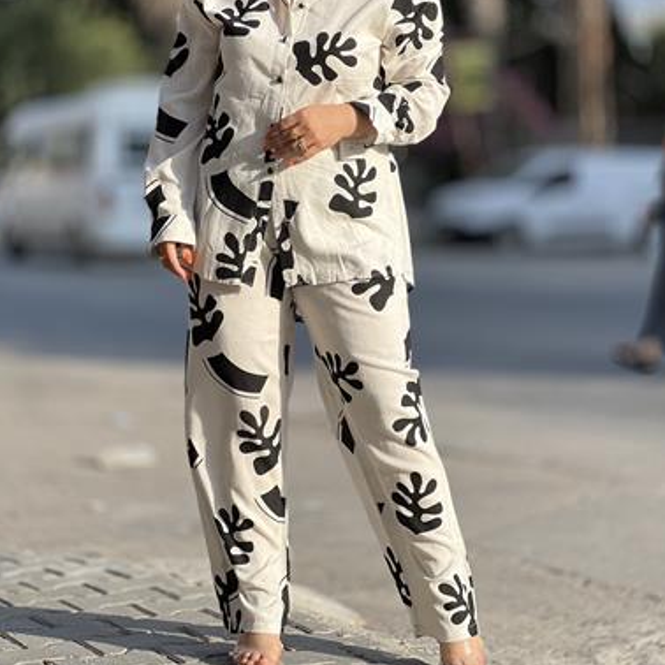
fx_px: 2087
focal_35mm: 96
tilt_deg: +1.1
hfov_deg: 18.1
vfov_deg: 18.0
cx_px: 338
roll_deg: +0.4
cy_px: 205
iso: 32
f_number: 2.8
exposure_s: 1/469
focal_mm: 9
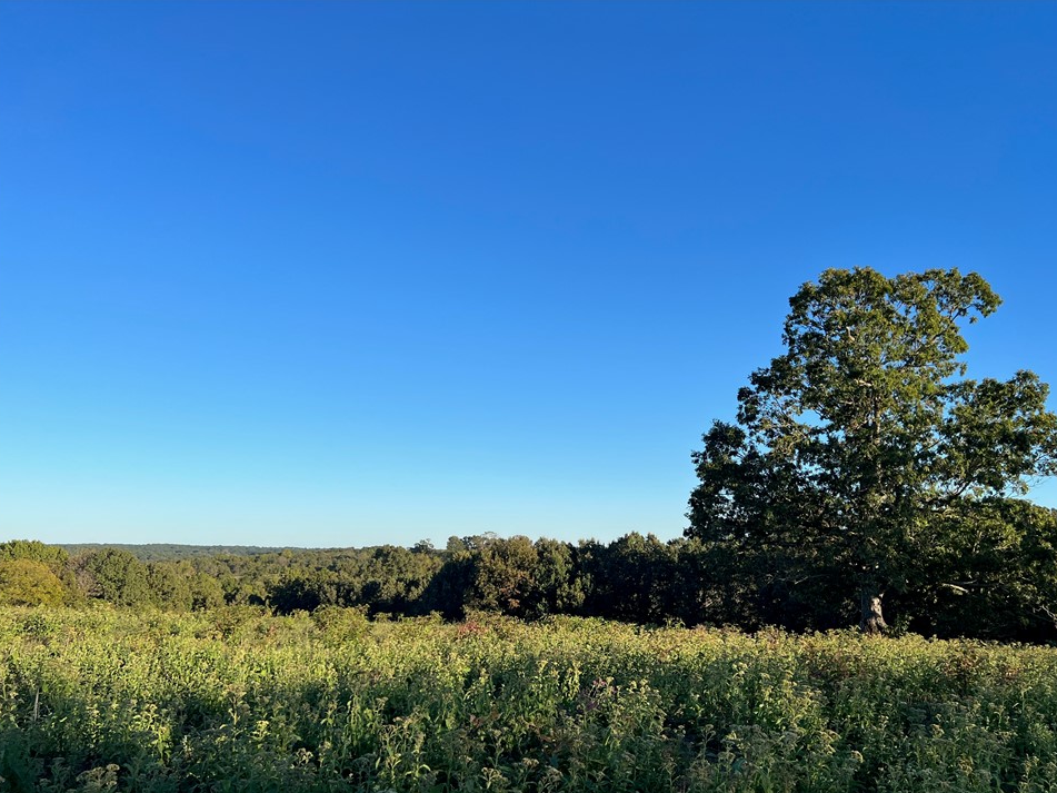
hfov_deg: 63.4
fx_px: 855
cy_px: 425
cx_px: 555
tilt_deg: +8.2
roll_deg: -0.5
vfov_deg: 49.7
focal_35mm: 28
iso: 50
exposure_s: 1/3077
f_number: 1.5
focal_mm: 5.7
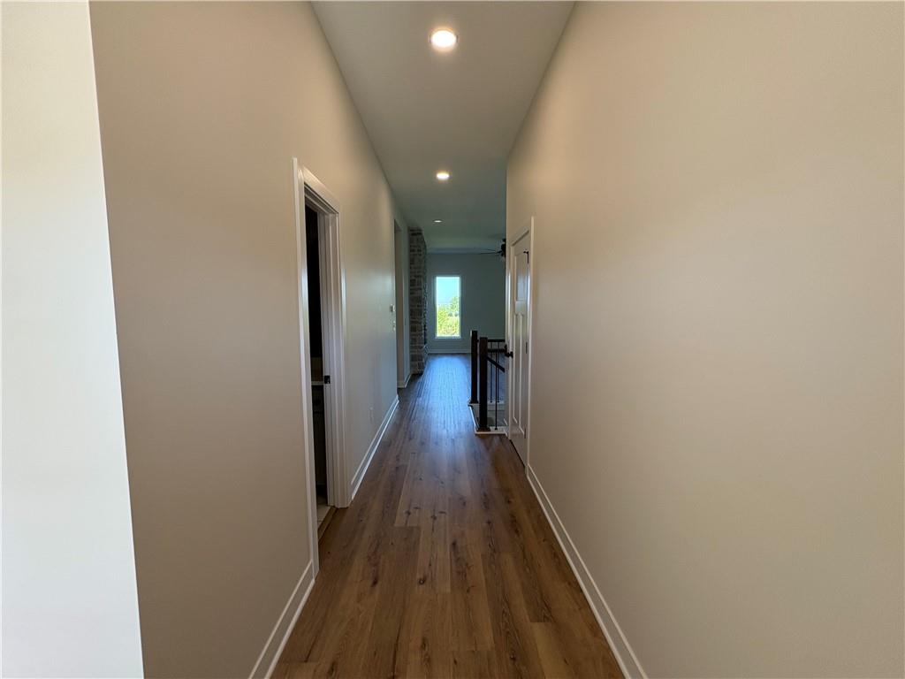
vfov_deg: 85.7
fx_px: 366
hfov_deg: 102.1
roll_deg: +0.8
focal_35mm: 14
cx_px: 452
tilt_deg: -3.6
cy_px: 340
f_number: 2.2
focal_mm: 2.22
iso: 125
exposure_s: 1/120
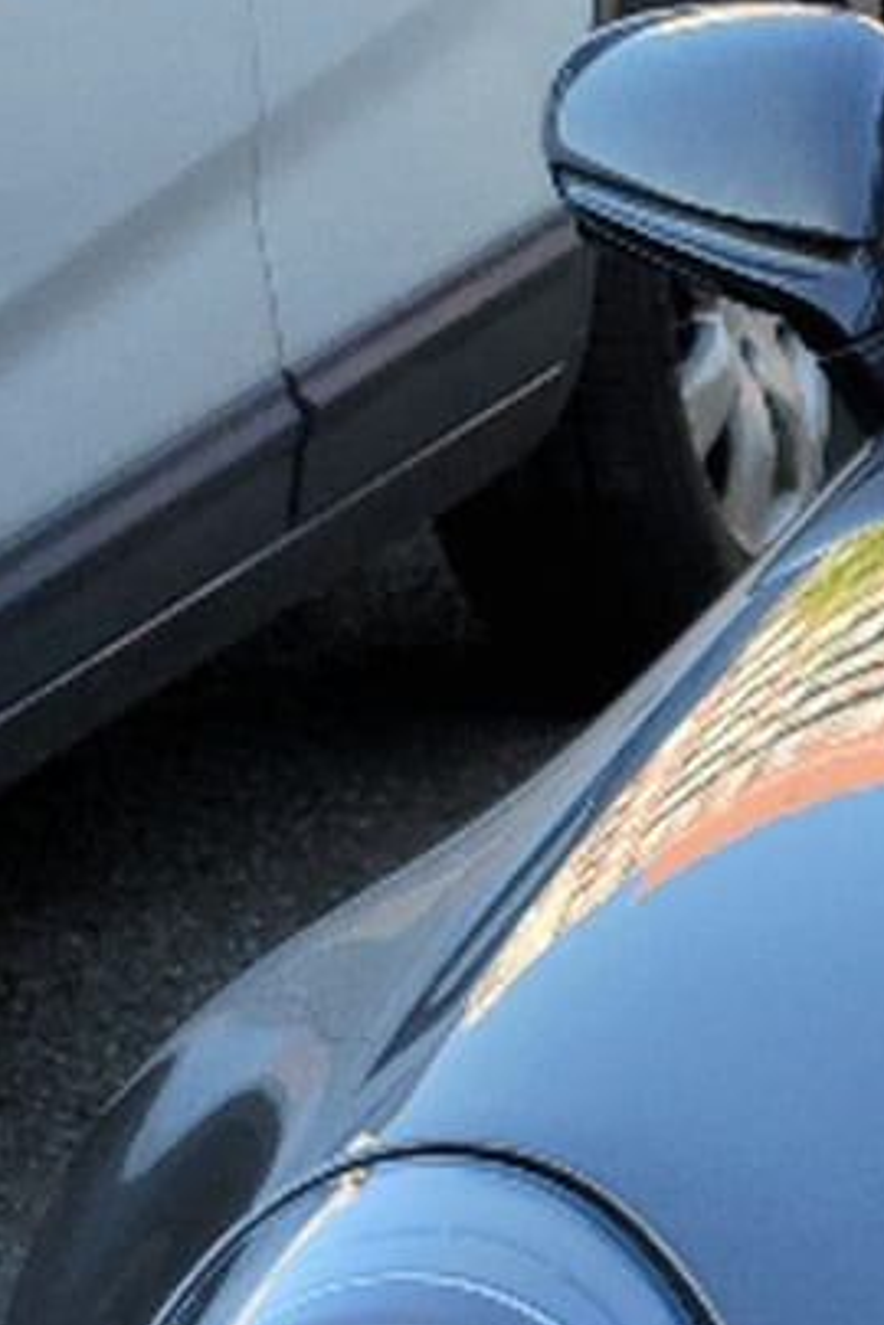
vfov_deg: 12.6
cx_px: 2678
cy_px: 2058
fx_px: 5672
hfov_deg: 7.7
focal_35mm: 154
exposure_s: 1/145
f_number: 1.8
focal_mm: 7
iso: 20
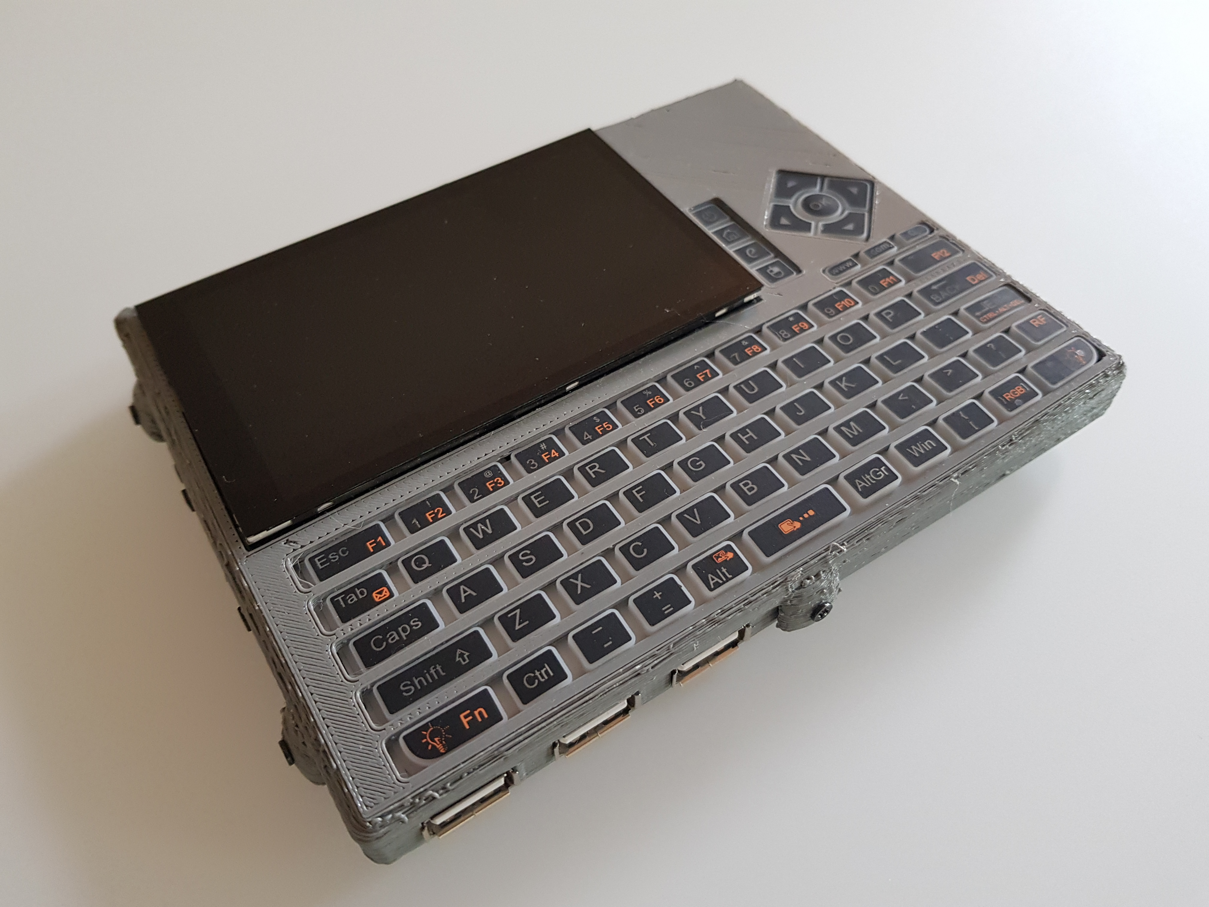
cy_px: 454
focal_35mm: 26
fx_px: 908
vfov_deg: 53.1
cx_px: 604
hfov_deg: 67.3
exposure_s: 1/50
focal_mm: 4.2
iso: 200
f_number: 1.7
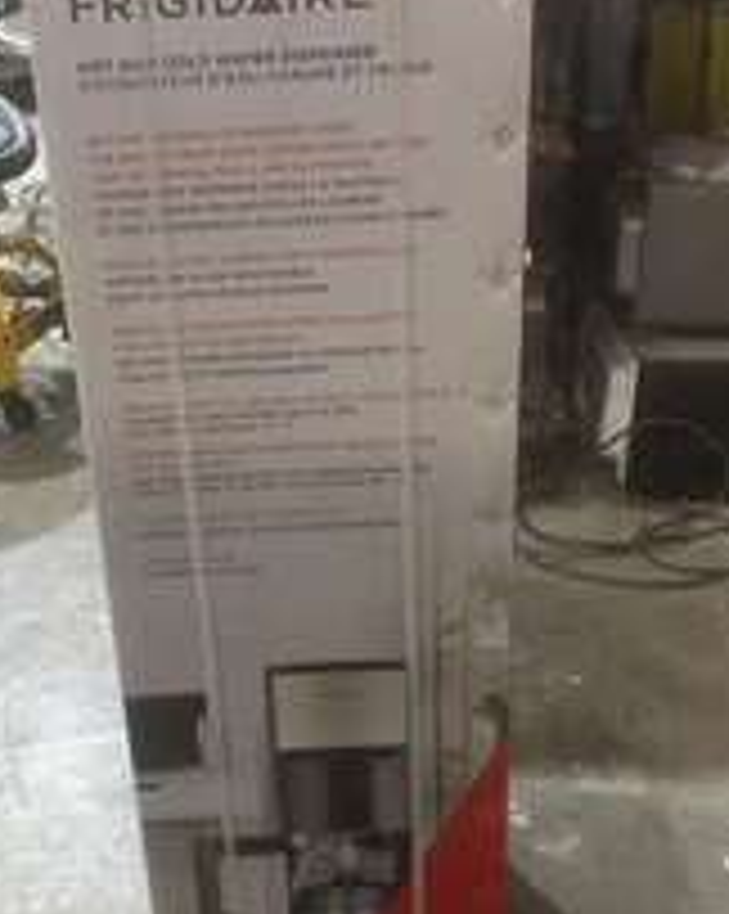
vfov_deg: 37.2
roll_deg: +3.0
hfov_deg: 30.1
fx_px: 1351
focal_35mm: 50
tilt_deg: -29.4
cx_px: 292
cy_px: 554
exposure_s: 1/60
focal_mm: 5.1
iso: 125
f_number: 1.6
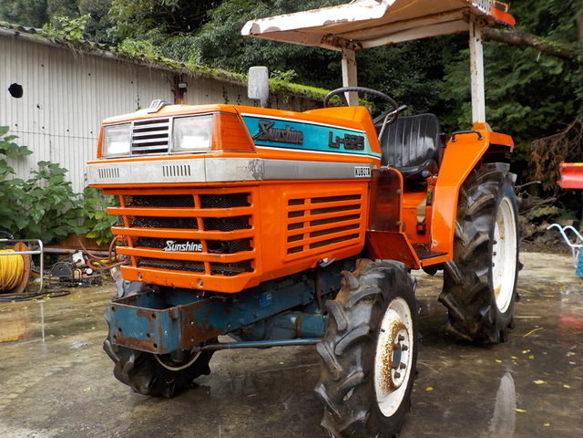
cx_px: 292
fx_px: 505
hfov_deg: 60.0
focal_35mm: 30
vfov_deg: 46.8
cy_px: 219
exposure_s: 1/80
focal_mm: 4.1
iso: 125
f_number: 3.3
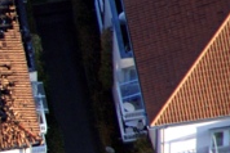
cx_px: -224
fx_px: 8613
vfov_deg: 1.0
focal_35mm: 1347
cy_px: 75
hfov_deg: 1.5
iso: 400
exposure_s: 1/160
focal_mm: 200
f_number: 6.3
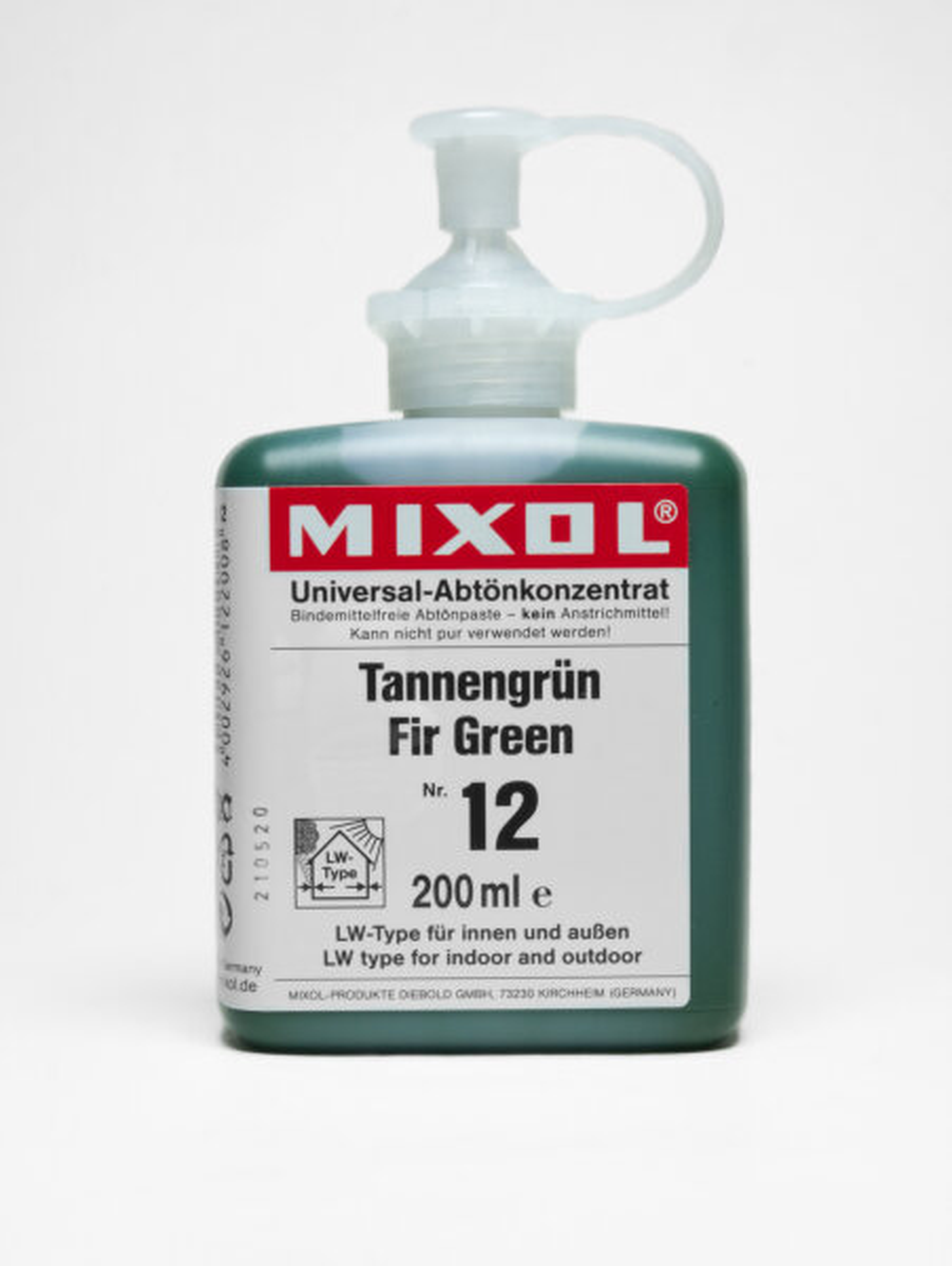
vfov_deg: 24.4
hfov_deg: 18.5
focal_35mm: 80
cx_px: 476
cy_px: 633
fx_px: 2929
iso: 200
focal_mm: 40
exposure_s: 1/10
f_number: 22
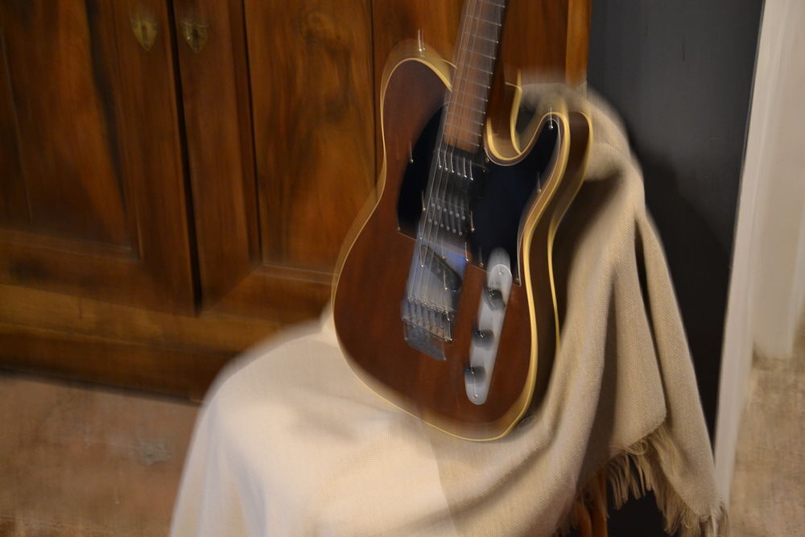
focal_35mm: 72
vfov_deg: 18.9
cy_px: 268
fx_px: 1610
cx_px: 402
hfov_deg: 28.1
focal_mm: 48
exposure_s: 1/15
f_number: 4.8
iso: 1600
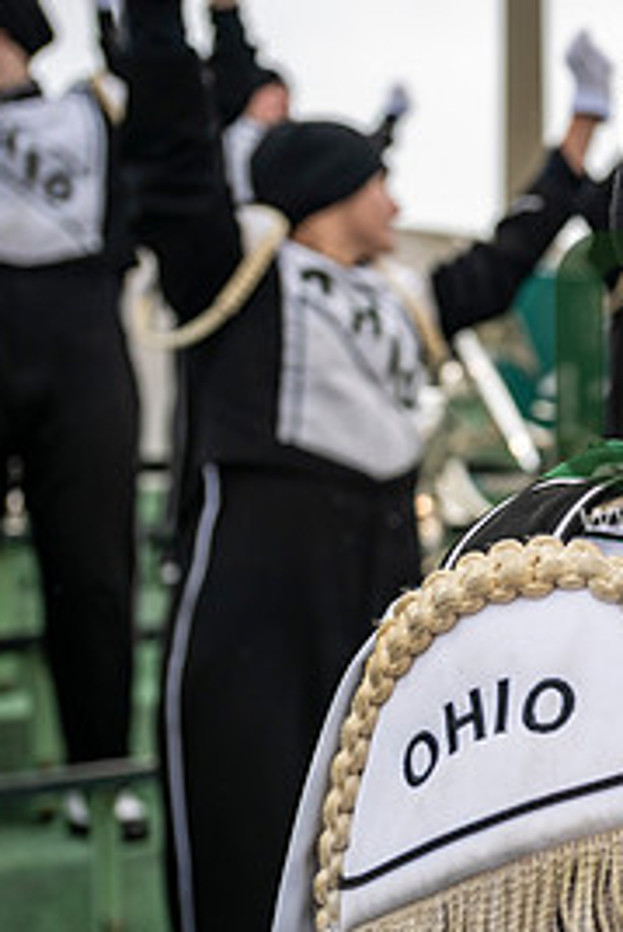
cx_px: 818
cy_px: 395
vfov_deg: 38.1
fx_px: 1348
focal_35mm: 52
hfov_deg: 23.0
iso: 160
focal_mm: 24
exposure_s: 1/500
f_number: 2.8
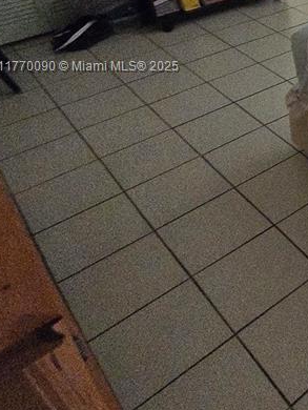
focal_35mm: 40
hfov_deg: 26.4
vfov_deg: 43.9
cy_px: 67
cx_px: 459
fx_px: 474
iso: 640
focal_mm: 1.7
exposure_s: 1/60
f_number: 2.2
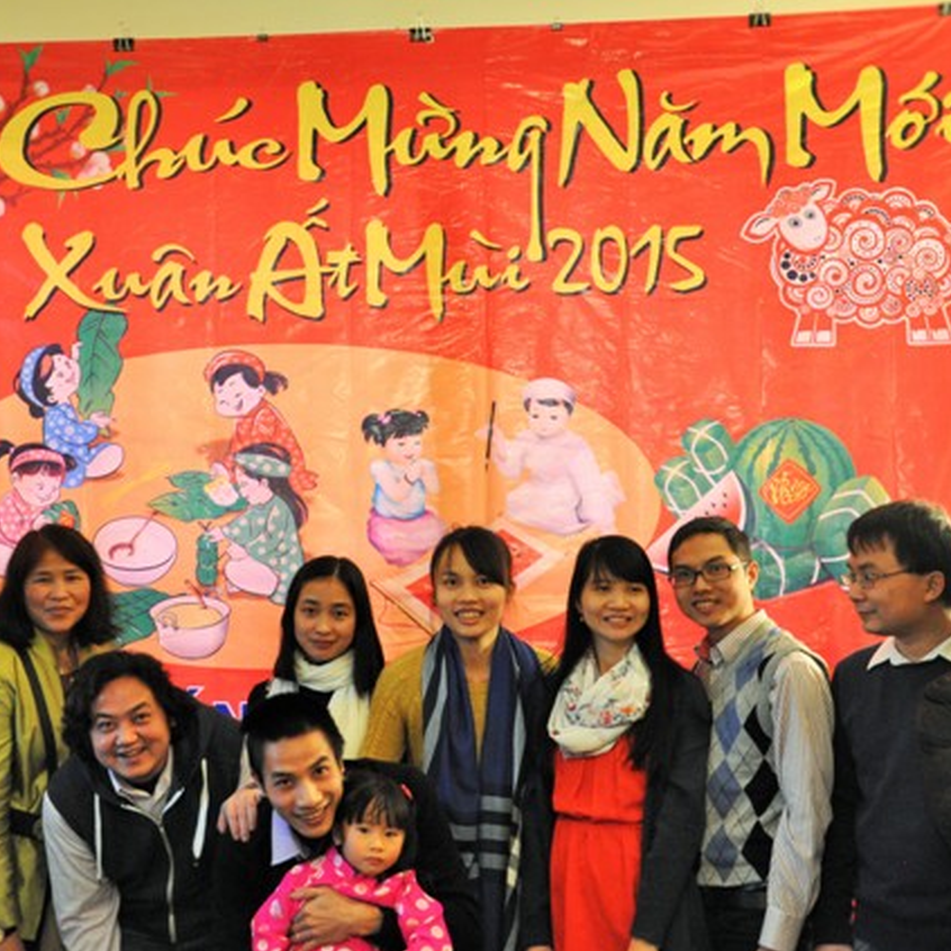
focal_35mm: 58
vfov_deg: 29.6
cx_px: 388
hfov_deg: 29.5
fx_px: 1803
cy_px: 478
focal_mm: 30
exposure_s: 1/20
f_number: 4.2
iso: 1600
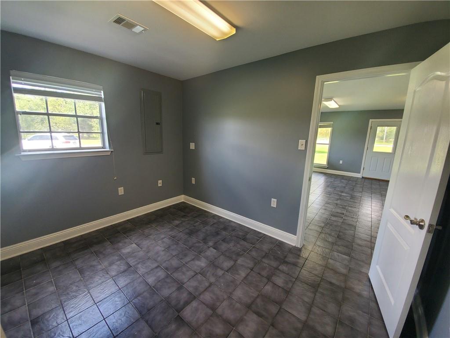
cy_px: 169
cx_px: 225
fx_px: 169
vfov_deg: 89.9
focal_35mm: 13
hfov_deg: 106.2
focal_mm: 1.8
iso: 160
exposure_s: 1/59
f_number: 2.2
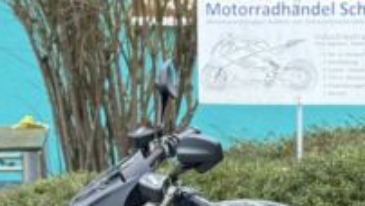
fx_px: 1627
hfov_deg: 12.7
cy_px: 360
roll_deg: +0.2
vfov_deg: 7.1
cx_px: 300
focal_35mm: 168
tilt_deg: -10.3
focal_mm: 5.96
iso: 125
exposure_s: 1/33
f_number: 1.6
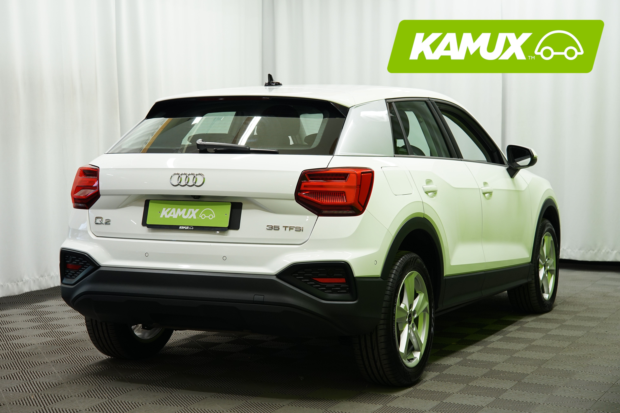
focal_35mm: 69
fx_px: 1188
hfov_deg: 29.2
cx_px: 310
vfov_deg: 19.7
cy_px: 206
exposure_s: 1/20
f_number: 5.6
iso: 500
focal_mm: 69
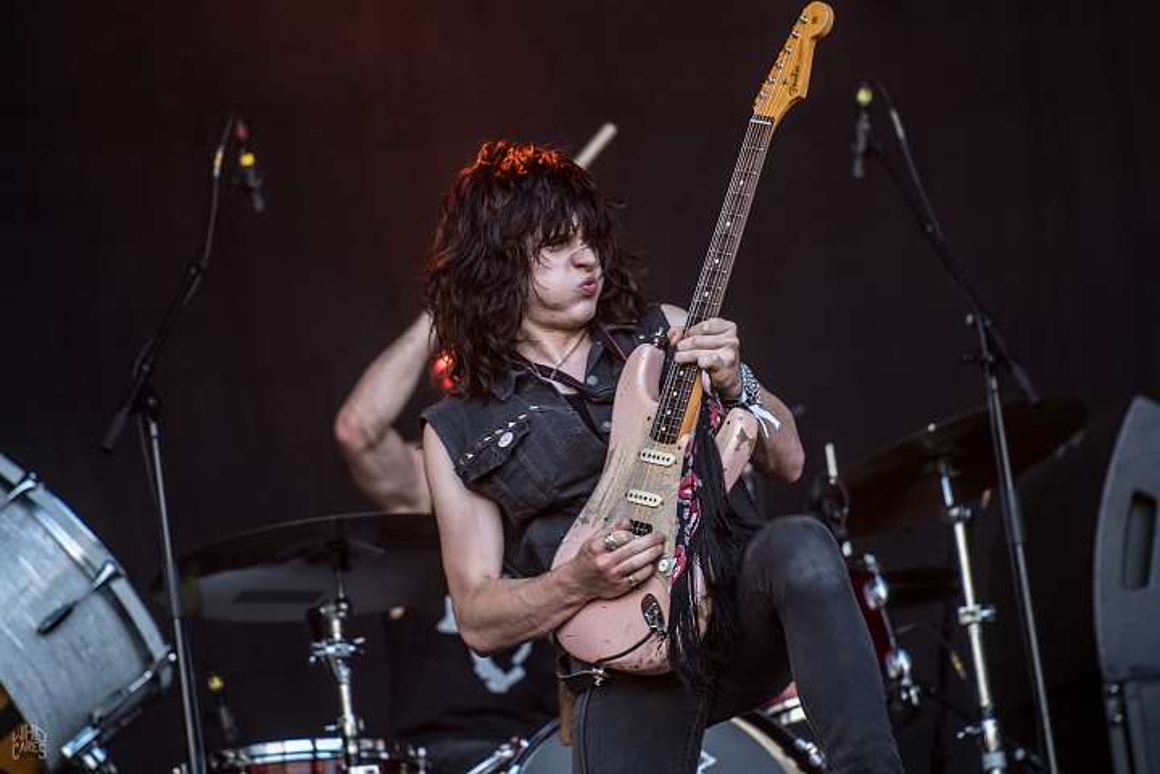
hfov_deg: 7.0
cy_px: 387
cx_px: 580
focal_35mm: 292
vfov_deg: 4.7
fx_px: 9424
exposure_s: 1/100
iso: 100
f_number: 2.8
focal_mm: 195
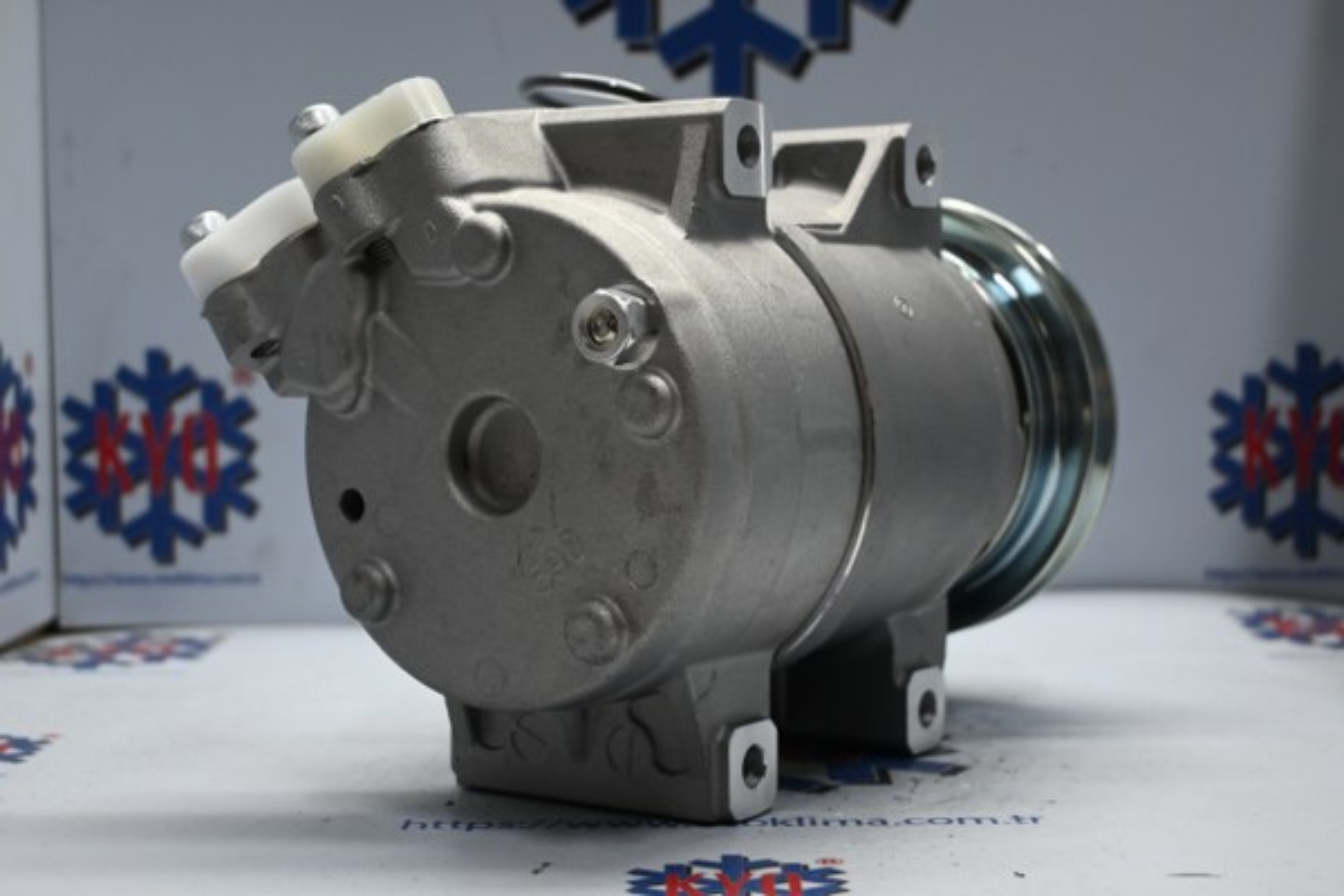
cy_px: 448
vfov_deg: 24.4
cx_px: 672
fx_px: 2072
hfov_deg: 35.9
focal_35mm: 56
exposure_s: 1/60
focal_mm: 37
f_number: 5.3
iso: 720
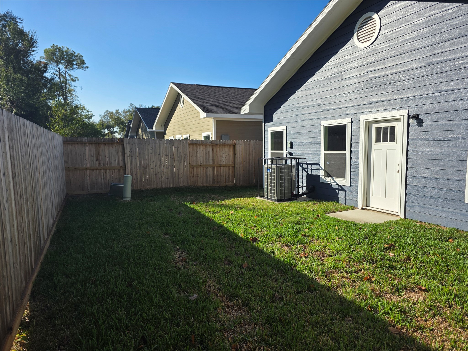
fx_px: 311
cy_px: 176
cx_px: 234
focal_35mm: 23
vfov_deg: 58.9
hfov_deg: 73.9
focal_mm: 6.3
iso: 80
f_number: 1.7
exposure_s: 1/5153
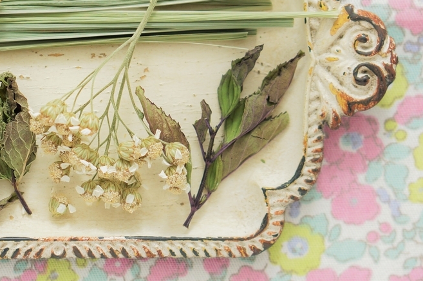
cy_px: 51
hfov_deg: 14.8
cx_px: 57
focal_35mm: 137
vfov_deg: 10.0
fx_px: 1608
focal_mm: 50
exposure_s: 1/160
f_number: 3.5
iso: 100
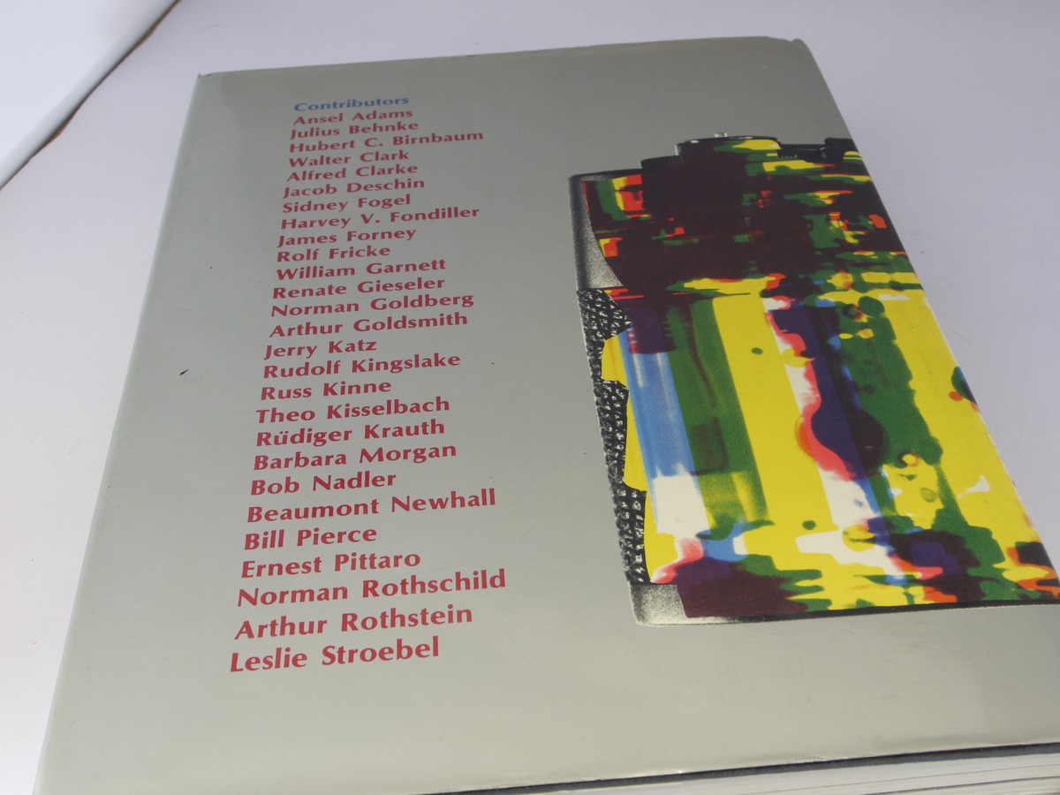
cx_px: 530
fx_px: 1286
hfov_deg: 44.8
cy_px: 398
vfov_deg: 34.3
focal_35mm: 42
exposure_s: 1/8
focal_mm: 21
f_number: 10
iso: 400
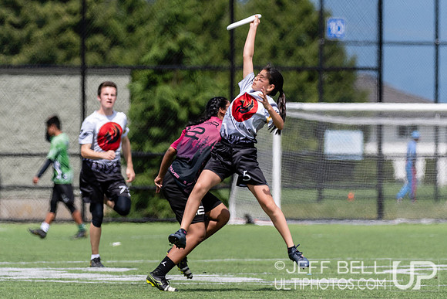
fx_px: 6412
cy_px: 119
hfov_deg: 4.0
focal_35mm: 516
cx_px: 255
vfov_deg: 2.7
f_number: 4
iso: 160
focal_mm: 270
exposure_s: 1/1600
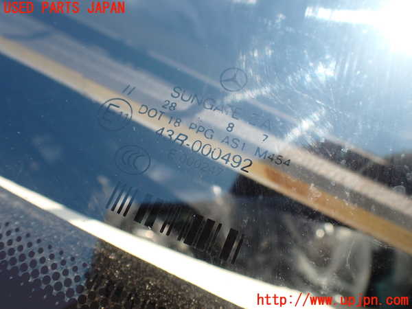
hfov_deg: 60.0
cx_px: 206
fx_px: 357
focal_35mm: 30
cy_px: 154
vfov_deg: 46.8
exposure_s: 1/640
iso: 100
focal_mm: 5.4
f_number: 3.2
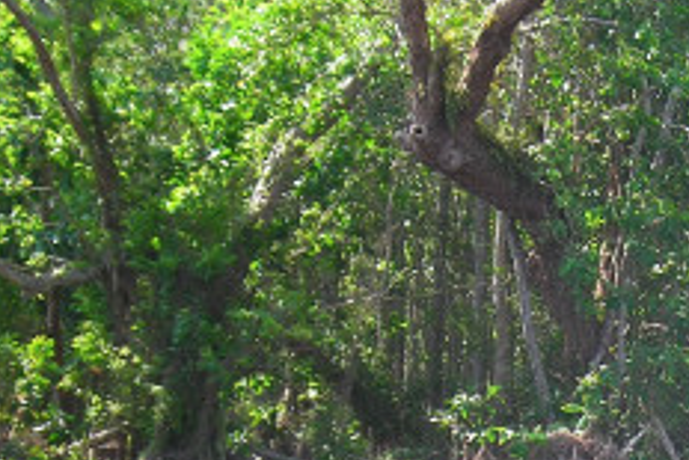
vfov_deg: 12.0
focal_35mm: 109
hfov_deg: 18.2
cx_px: 701
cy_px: 694
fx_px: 2087
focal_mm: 6.3
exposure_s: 1/112
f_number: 3.2
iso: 50
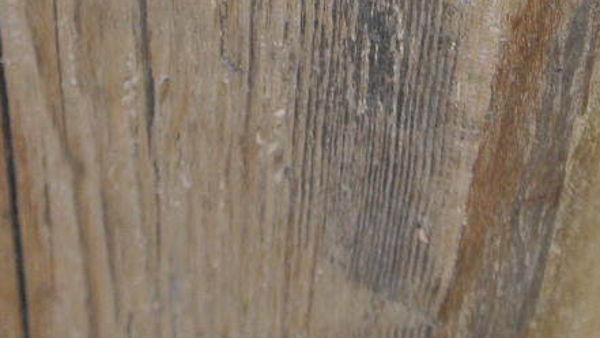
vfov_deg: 7.2
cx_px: 283
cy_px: -353
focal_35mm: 161
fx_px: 2561
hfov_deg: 13.4
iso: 180
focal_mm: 13.1
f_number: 4
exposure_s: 1/60
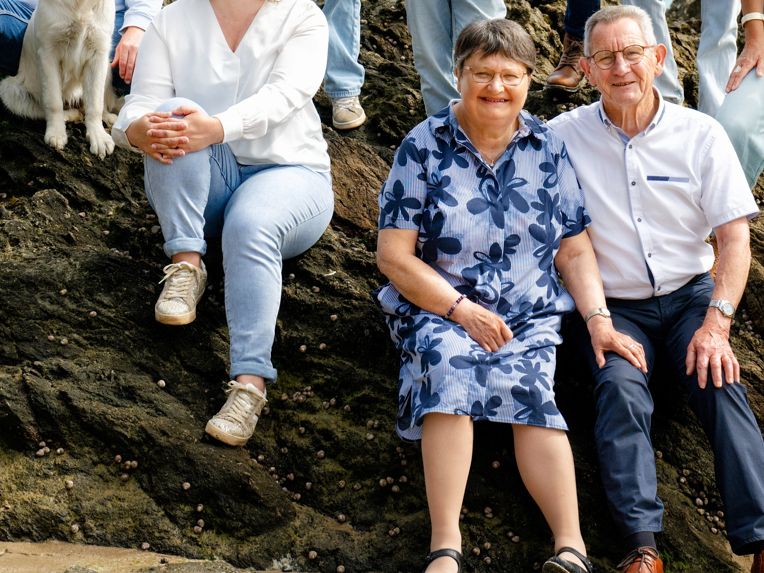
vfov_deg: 11.6
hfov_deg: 15.5
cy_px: -3
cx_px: 555
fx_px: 2803
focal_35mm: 127
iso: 400
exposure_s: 1/1250
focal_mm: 48
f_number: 6.3
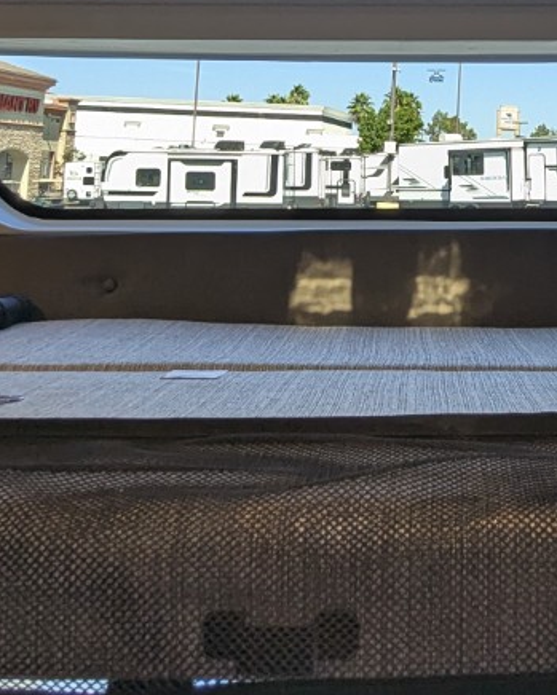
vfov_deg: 35.3
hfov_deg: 29.7
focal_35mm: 50
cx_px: 422
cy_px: 81
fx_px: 1030
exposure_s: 1/168
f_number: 2.2
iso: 62
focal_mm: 2.35
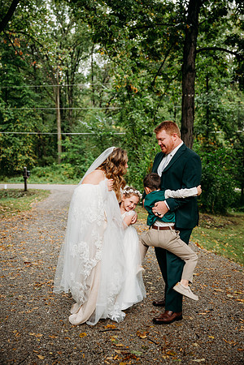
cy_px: 182
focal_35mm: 41
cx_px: 122
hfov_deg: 32.6
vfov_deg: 47.4
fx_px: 417
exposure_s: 1/500
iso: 200
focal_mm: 41
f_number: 3.2
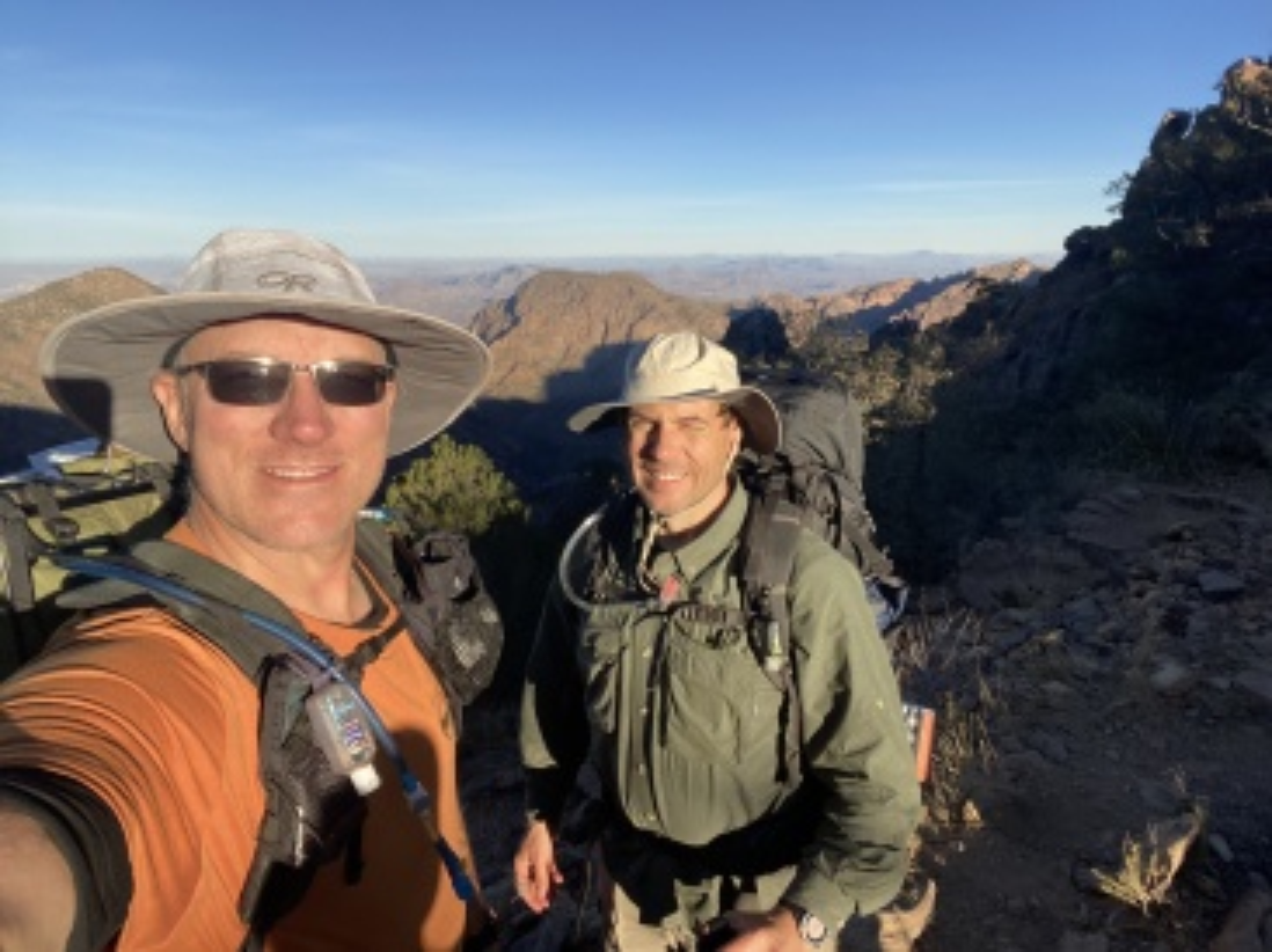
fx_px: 845
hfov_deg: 74.0
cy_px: 476
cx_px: 636
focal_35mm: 23
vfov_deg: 58.8
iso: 25
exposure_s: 1/871
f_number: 2.2
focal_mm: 2.71
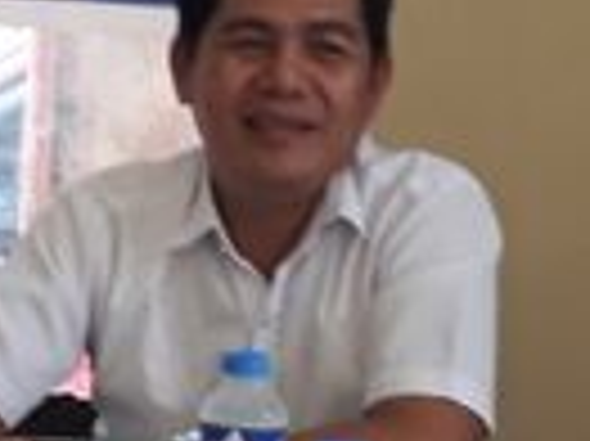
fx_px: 2639
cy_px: 317
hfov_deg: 12.7
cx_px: 68
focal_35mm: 155
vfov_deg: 9.5
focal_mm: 3.71
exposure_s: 1/60
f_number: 1.7
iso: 50
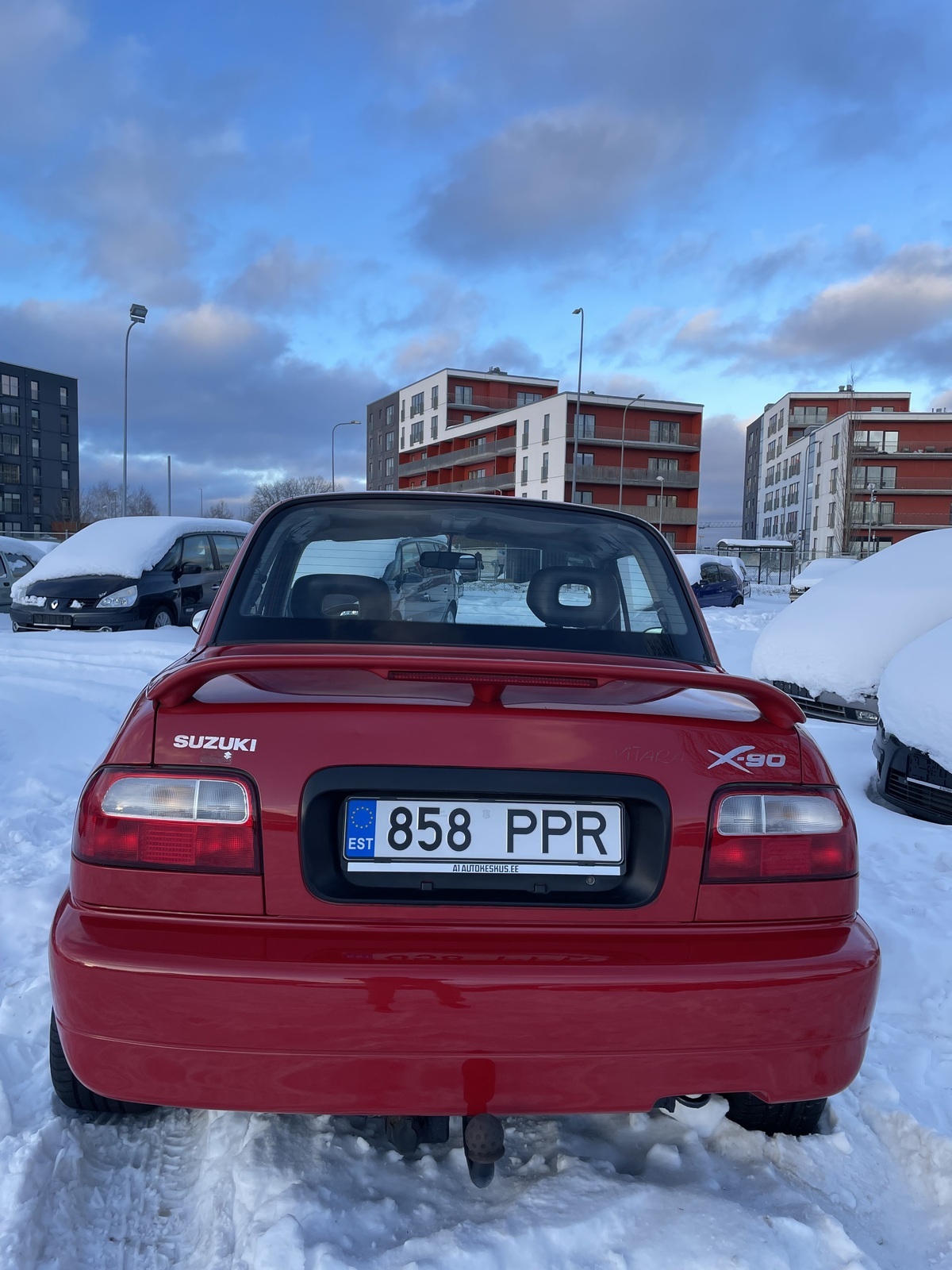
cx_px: 476
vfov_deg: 67.3
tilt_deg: -4.3
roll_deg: -2.2
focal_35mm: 26
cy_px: 635
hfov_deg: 53.1
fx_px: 953
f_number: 1.6
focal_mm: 4.2
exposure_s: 1/622
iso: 32
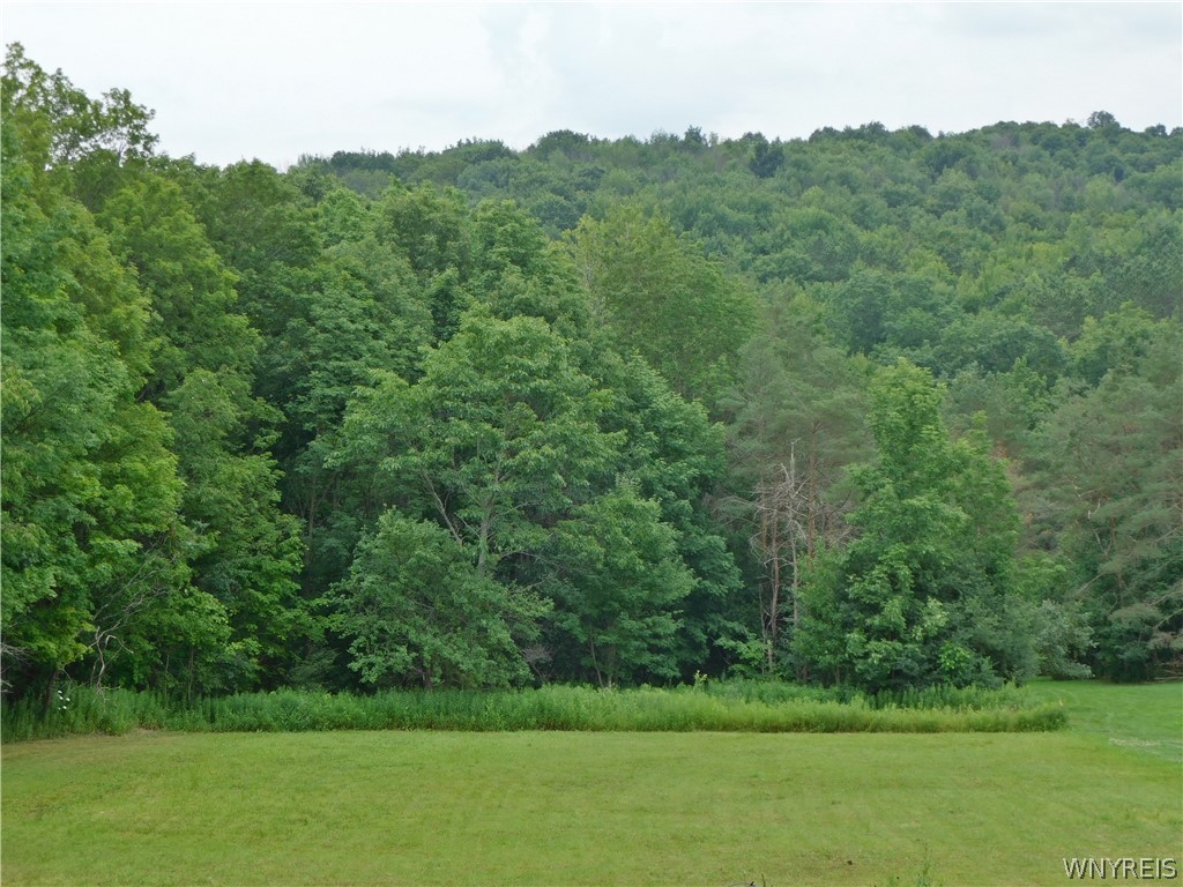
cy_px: 444
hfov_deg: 32.7
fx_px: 2016
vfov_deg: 24.8
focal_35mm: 59
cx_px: 592
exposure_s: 1/160
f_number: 4
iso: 125
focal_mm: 10.4
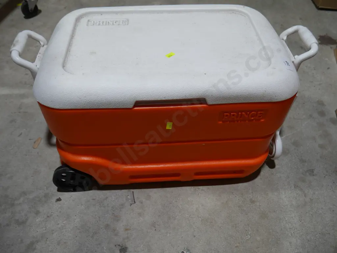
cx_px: 168
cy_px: 126
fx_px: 292
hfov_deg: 59.9
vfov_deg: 46.8
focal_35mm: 30
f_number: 4
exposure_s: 1/125
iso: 200
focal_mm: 15
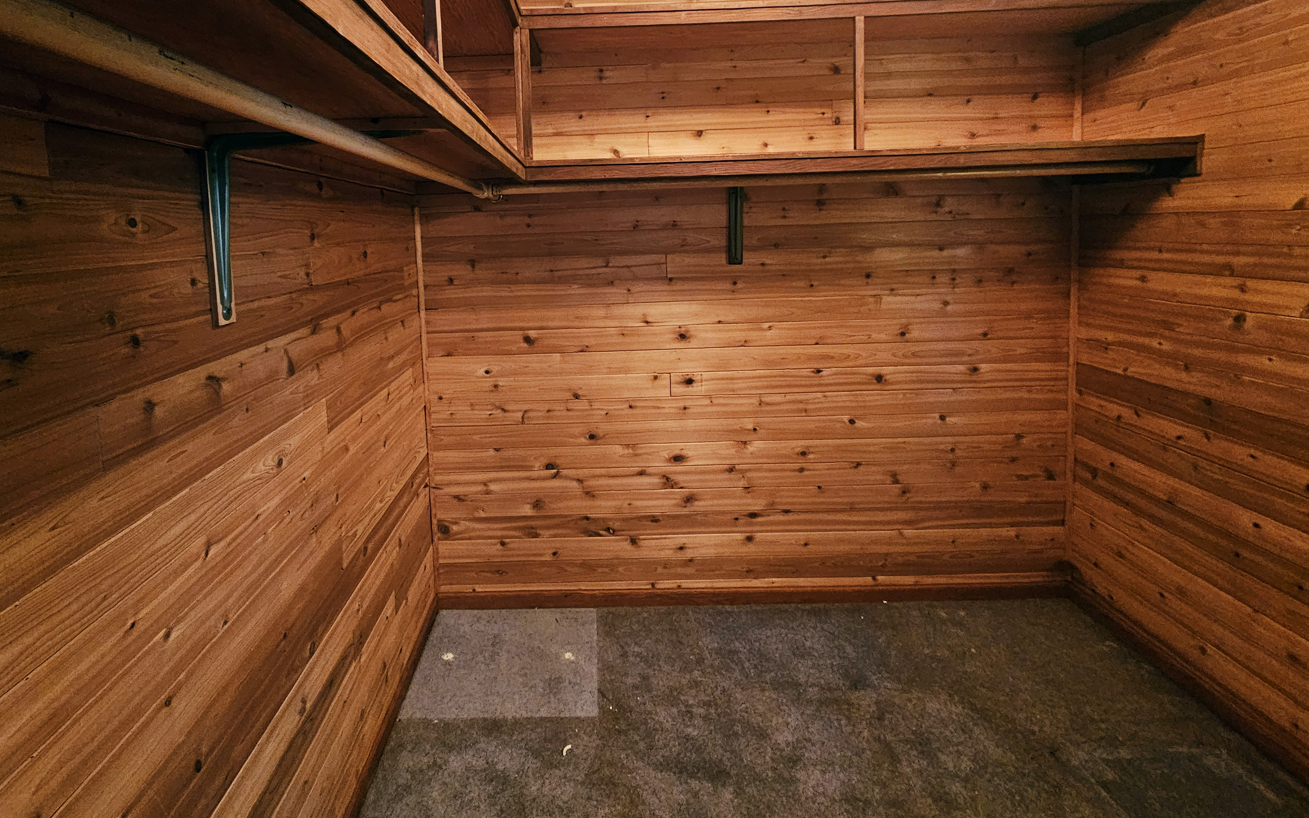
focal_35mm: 16
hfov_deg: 97.3
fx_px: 571
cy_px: 278
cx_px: 573
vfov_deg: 69.4
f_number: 2.2
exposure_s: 1/24
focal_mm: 2.2
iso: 1000
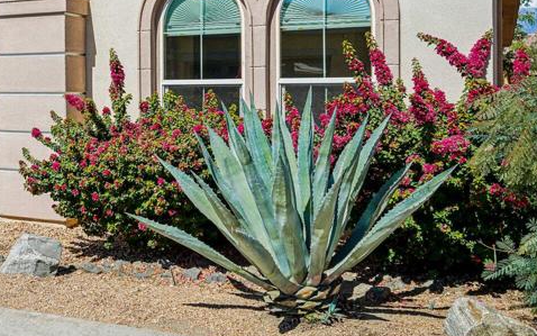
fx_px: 703
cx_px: 100
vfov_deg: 26.3
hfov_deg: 40.0
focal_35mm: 48
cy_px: 63
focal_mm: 22
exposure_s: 1/500
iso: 100
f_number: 8
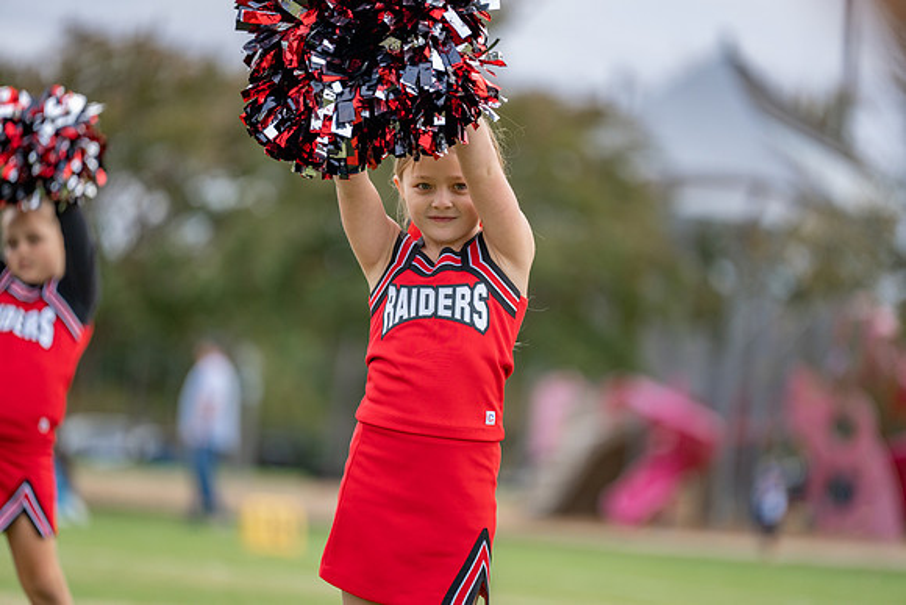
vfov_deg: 6.9
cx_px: 453
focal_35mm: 200
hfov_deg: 10.3
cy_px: 302
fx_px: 5034
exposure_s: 1/500
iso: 500
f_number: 2.8
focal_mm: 200
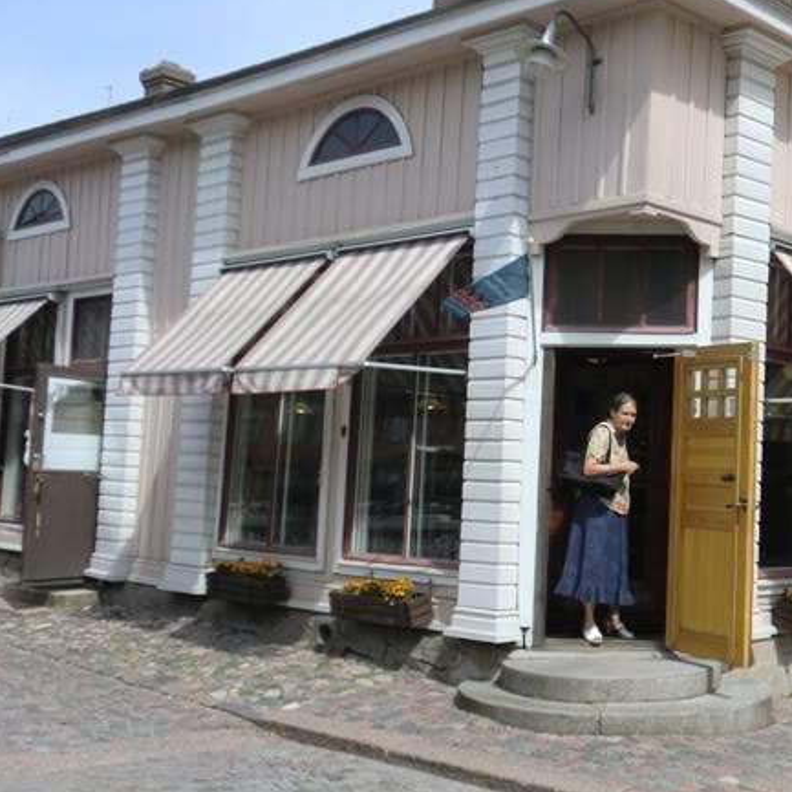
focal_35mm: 47
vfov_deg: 36.0
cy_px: 357
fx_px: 1217
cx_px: 578
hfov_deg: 35.4
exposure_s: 1/800
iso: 64
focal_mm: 6.51
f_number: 3.1
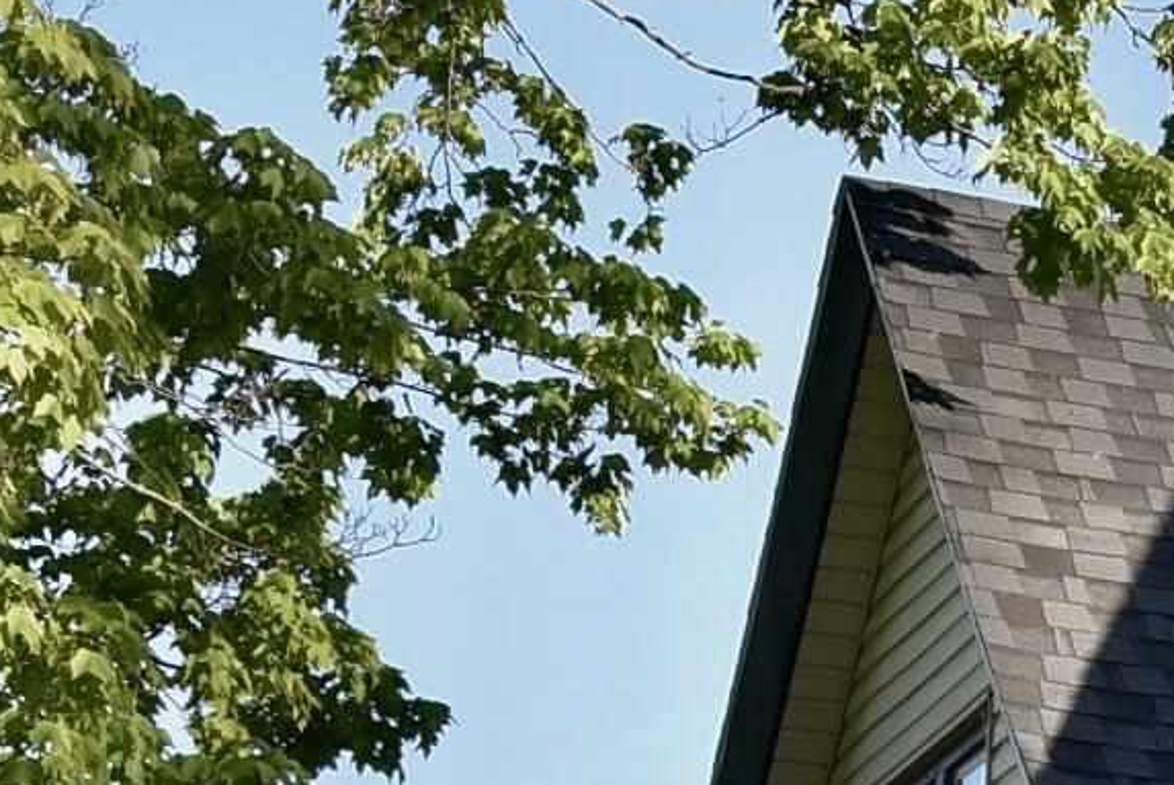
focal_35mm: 188
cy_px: 1533
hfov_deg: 10.0
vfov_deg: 7.1
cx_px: 2467
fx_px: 6135
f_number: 5.6
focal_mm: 24
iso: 100
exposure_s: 1/125
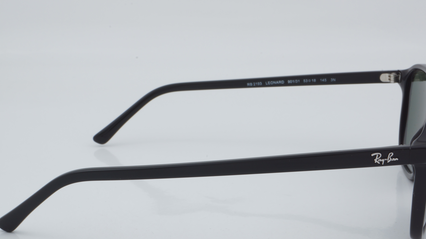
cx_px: 222
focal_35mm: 85
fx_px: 960
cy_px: 144
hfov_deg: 25.0
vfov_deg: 14.2
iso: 100
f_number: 29
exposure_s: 1/4
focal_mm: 50
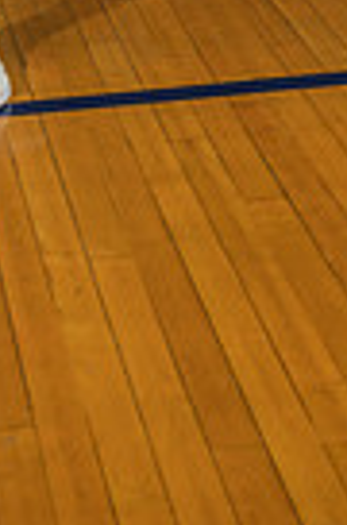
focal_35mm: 126
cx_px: -123
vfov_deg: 14.8
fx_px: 1831
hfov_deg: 10.6
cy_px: -332
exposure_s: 1/200
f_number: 7.1
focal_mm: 38
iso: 160
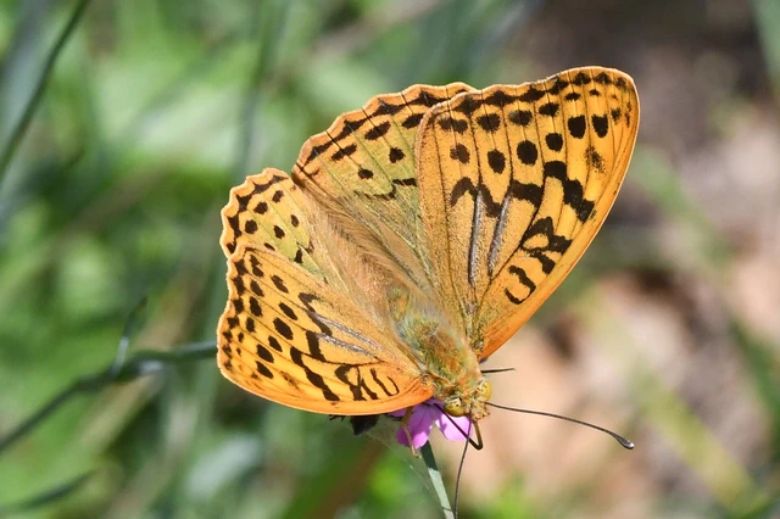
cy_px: 260
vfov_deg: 6.5
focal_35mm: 210
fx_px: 4547
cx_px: 390
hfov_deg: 9.8
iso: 1600
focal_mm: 105
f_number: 10
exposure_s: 1/2000
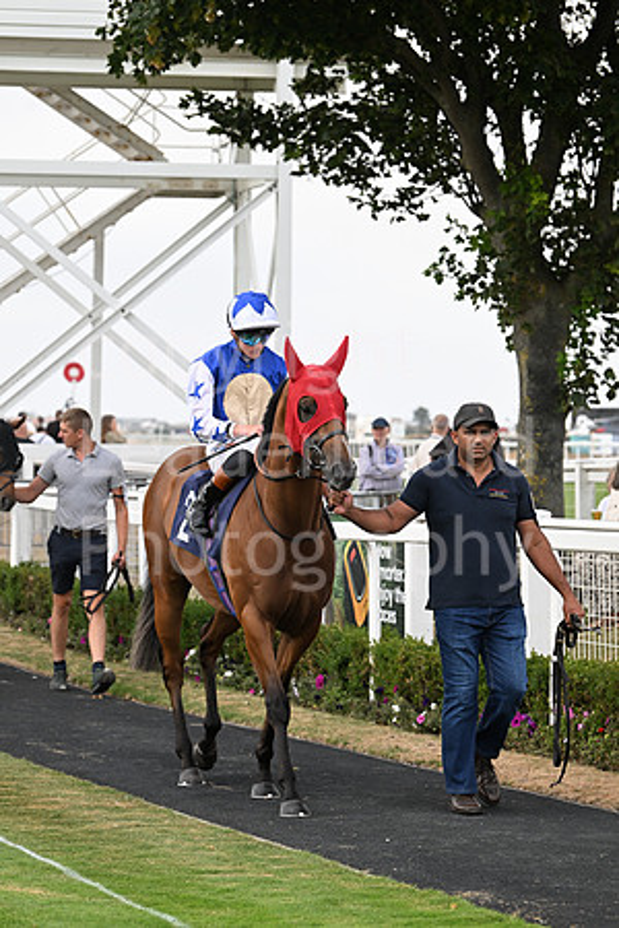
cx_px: 310
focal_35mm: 140
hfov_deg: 9.8
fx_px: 3611
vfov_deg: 14.7
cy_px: 464
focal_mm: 140
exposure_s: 1/1000
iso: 800
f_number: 6.3
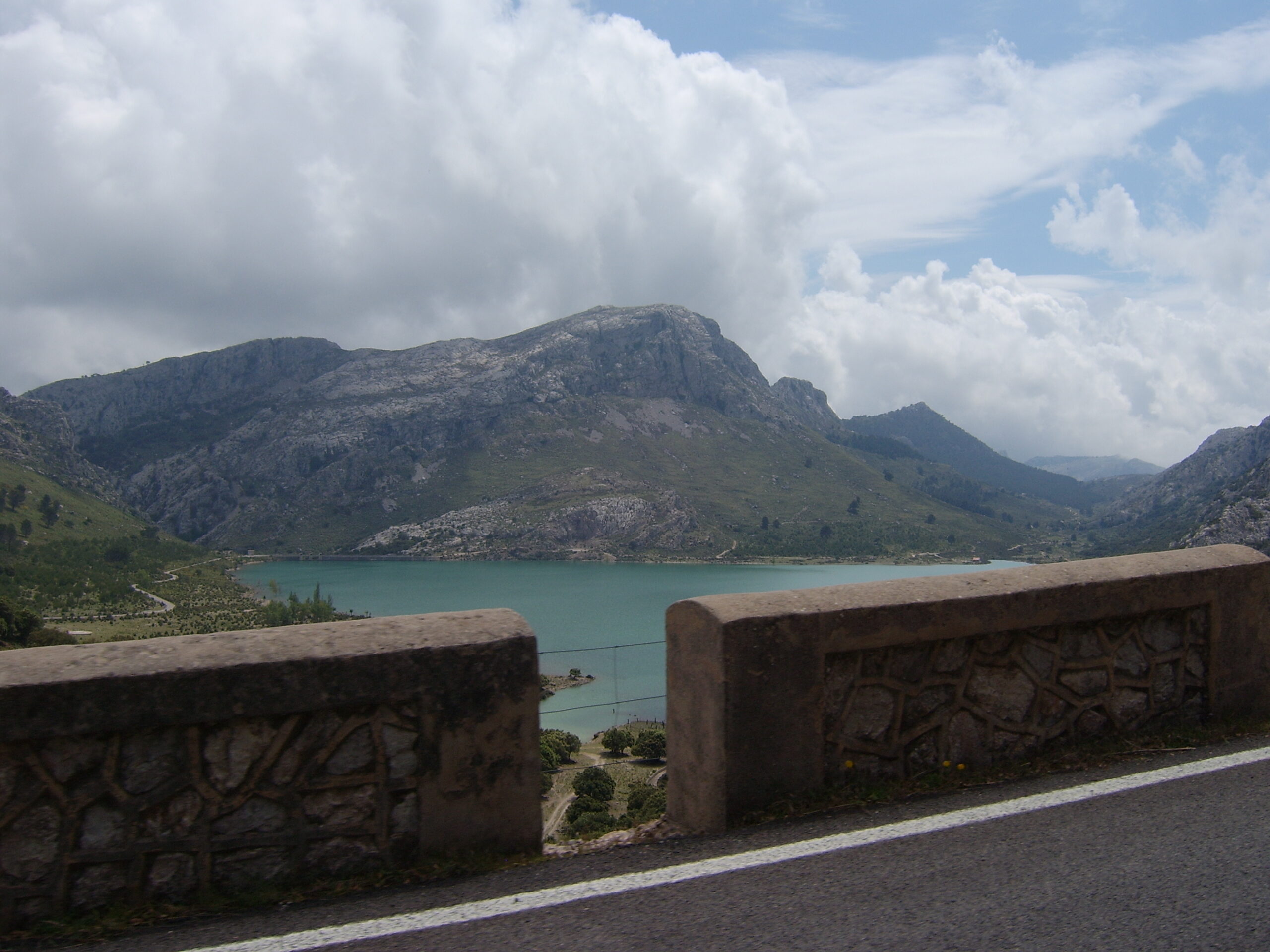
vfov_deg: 45.4
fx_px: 1137
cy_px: 476
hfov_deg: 58.4
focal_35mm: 31
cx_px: 635
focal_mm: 8.13
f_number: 6.7
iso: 50
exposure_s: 1/545
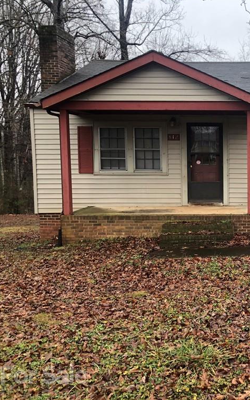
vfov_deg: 49.3
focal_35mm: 40
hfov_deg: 29.2
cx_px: 267
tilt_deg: -5.9
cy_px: 198
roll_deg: +0.1
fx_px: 436
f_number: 1.8
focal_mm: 3.99
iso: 32
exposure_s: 1/120
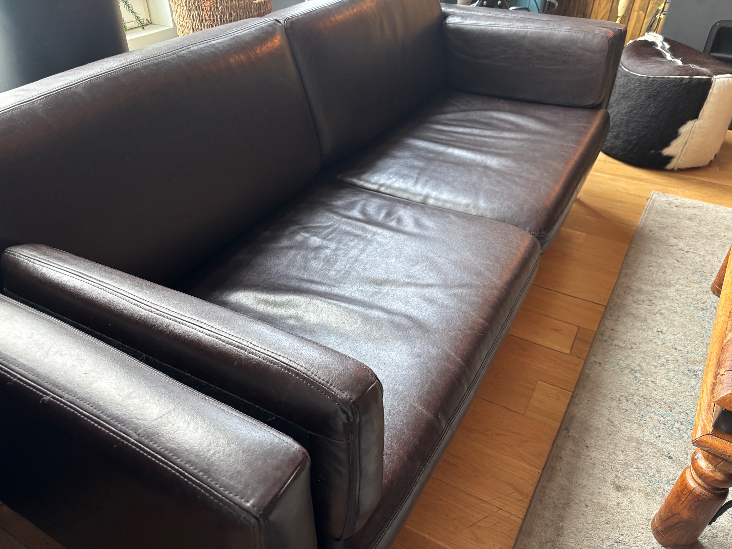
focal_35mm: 26
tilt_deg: -33.9
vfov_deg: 53.1
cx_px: 366
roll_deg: -0.4
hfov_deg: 67.3
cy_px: 274
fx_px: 550
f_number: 1.6
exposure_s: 1/50
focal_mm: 5.96
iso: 160
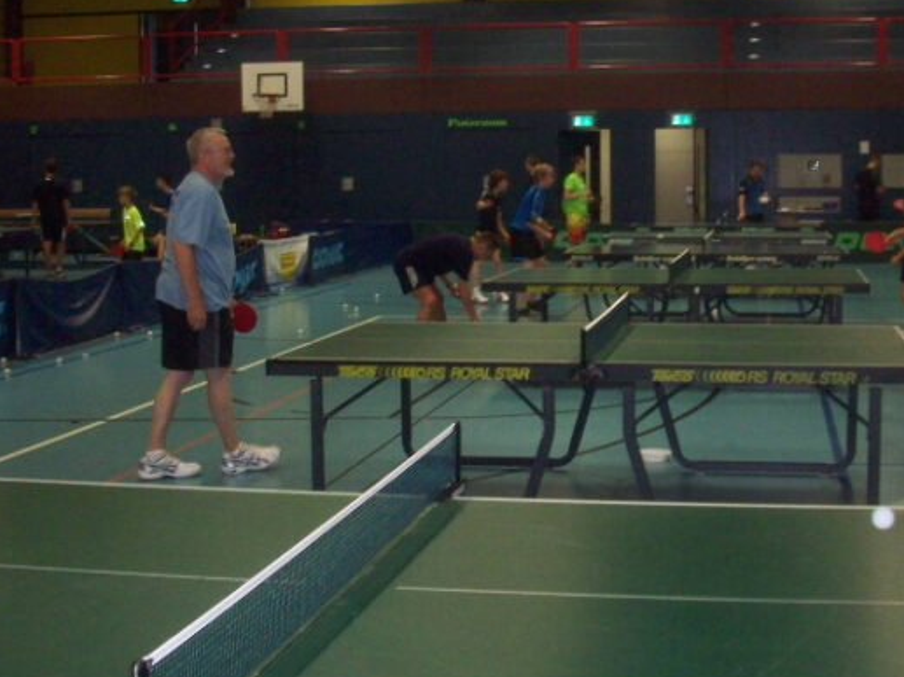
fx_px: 1435
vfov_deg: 26.4
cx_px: 572
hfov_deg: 34.8
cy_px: 255
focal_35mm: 55
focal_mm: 6.2
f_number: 2.8
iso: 200
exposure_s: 1/45
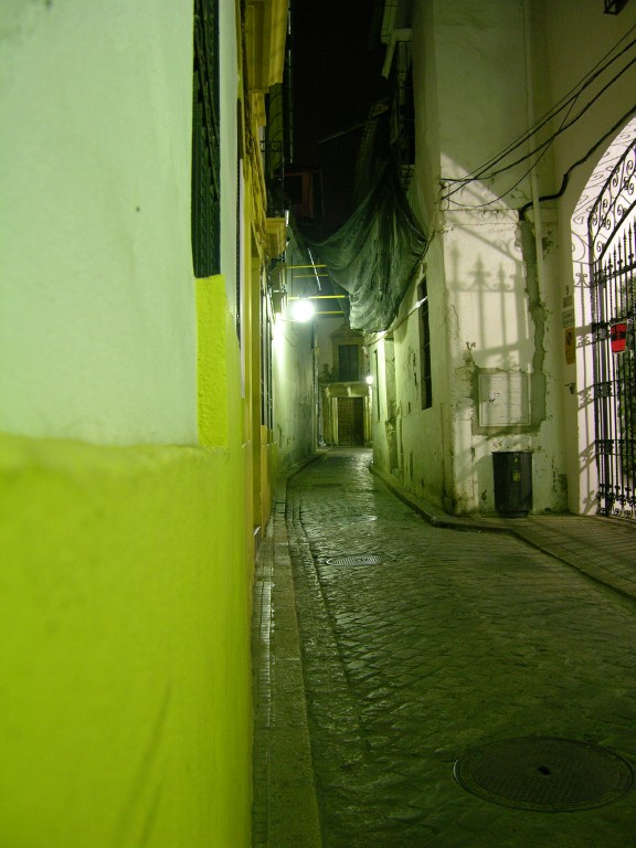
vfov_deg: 52.6
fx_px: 857
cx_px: 318
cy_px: 424
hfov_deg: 40.7
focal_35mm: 35
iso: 200
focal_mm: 8.9
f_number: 2.8
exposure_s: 1
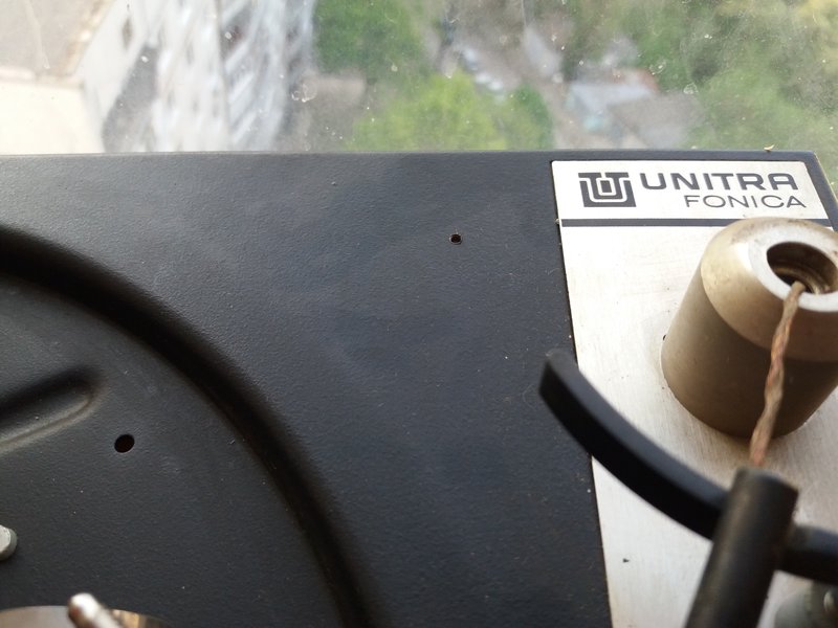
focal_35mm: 28
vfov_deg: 49.7
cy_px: 314
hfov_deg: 63.4
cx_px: 419
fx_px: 678
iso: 125
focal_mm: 3.7
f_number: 1.9
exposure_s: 1/100
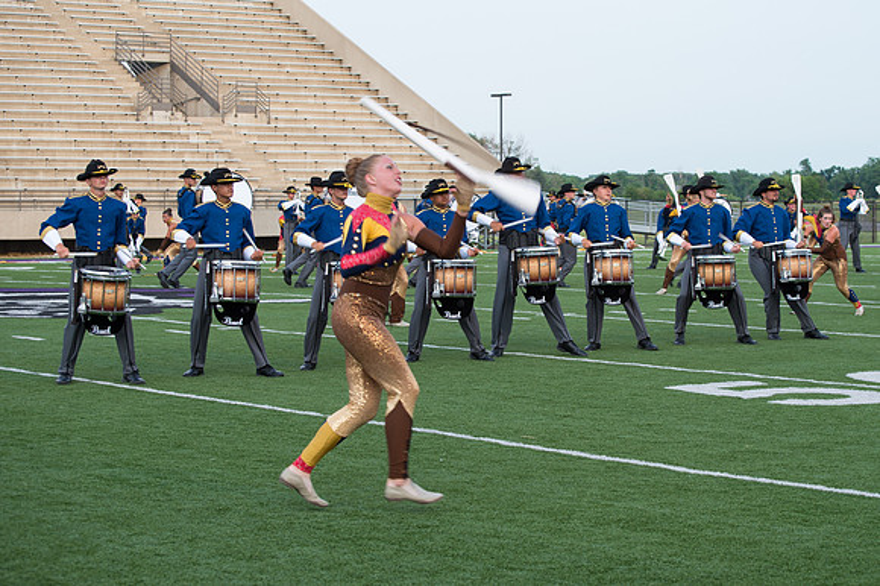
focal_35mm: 85
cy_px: 269
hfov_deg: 24.0
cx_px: 531
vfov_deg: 16.1
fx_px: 2066
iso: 200
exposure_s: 1/160
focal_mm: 70
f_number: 6.3
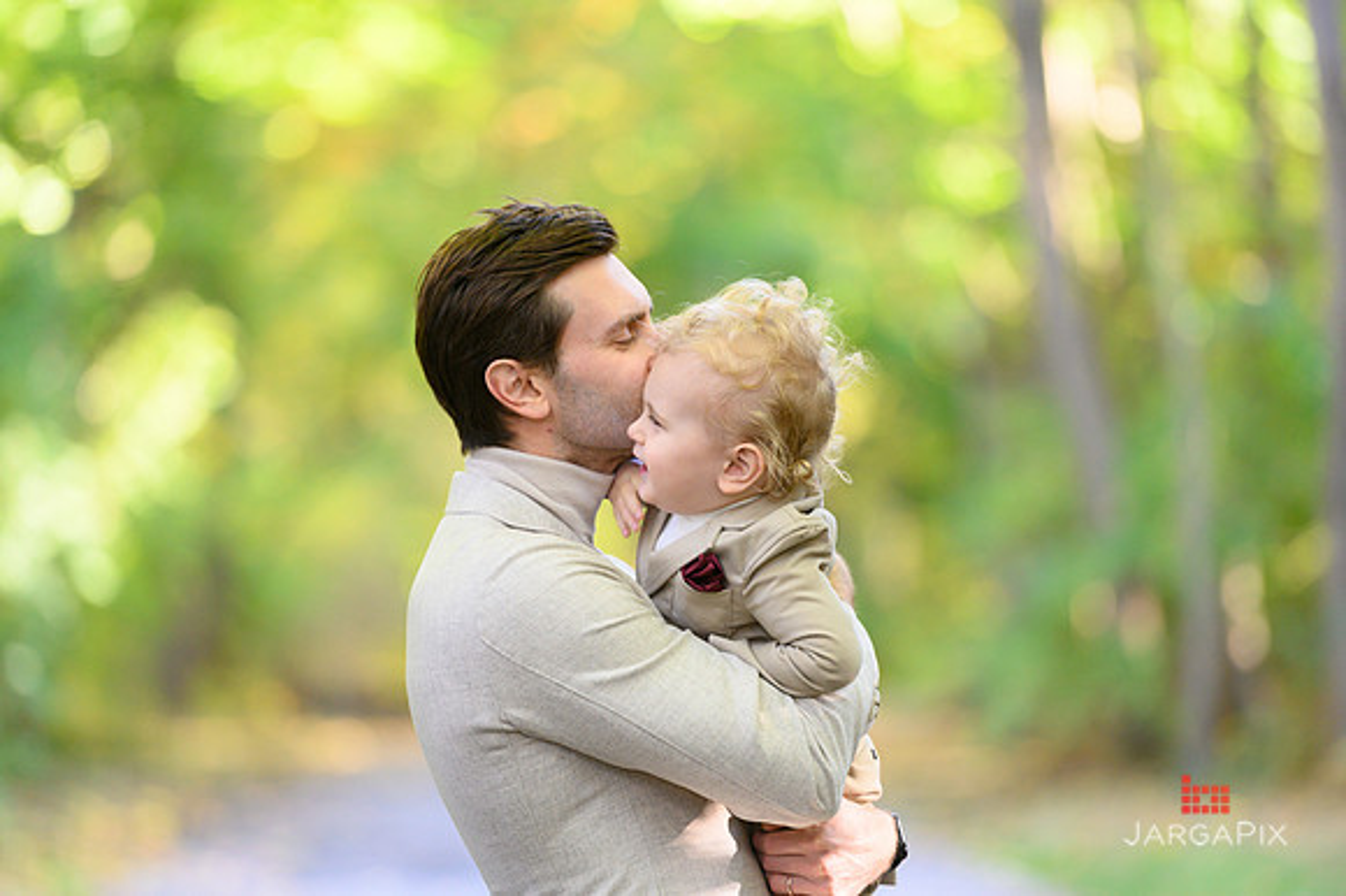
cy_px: 448
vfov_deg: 6.9
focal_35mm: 200
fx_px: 7473
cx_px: 673
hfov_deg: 10.3
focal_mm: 200
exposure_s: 1/200
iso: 1600
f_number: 3.2
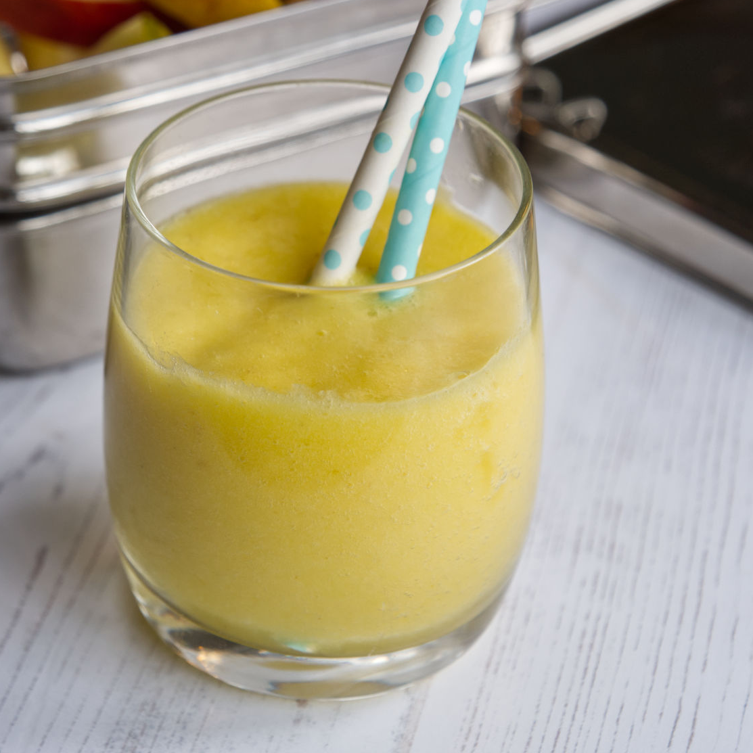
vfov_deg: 17.4
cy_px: 375
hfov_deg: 17.4
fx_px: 2461
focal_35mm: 100
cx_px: 283
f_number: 3.9
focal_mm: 42
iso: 200
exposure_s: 1/100
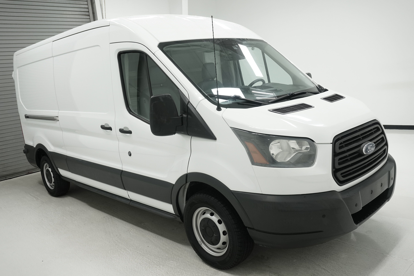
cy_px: 138
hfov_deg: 60.3
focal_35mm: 31
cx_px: 207
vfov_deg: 42.3
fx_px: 357
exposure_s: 1/200
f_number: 5.6
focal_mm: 21
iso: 800
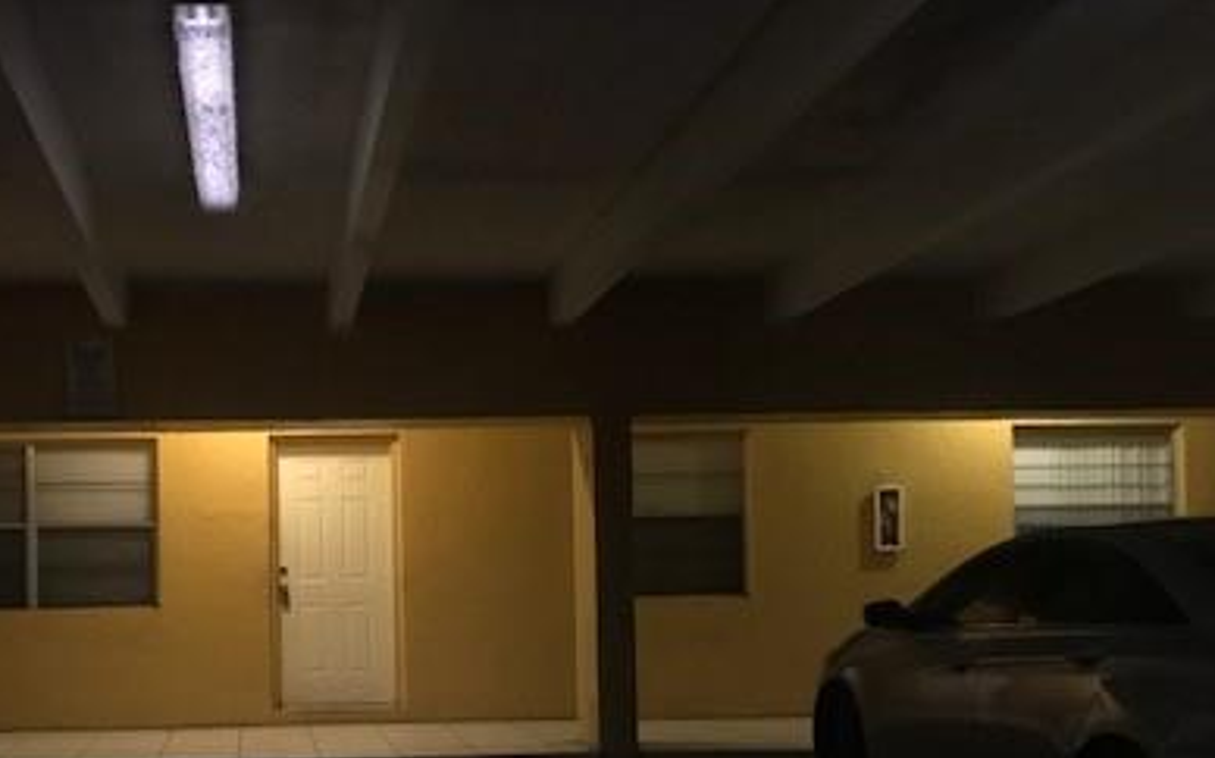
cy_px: 592
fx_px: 1622
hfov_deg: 40.3
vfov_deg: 25.9
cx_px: 363
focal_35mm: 49
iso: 100
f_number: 1.8
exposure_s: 1/5
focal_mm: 3.99
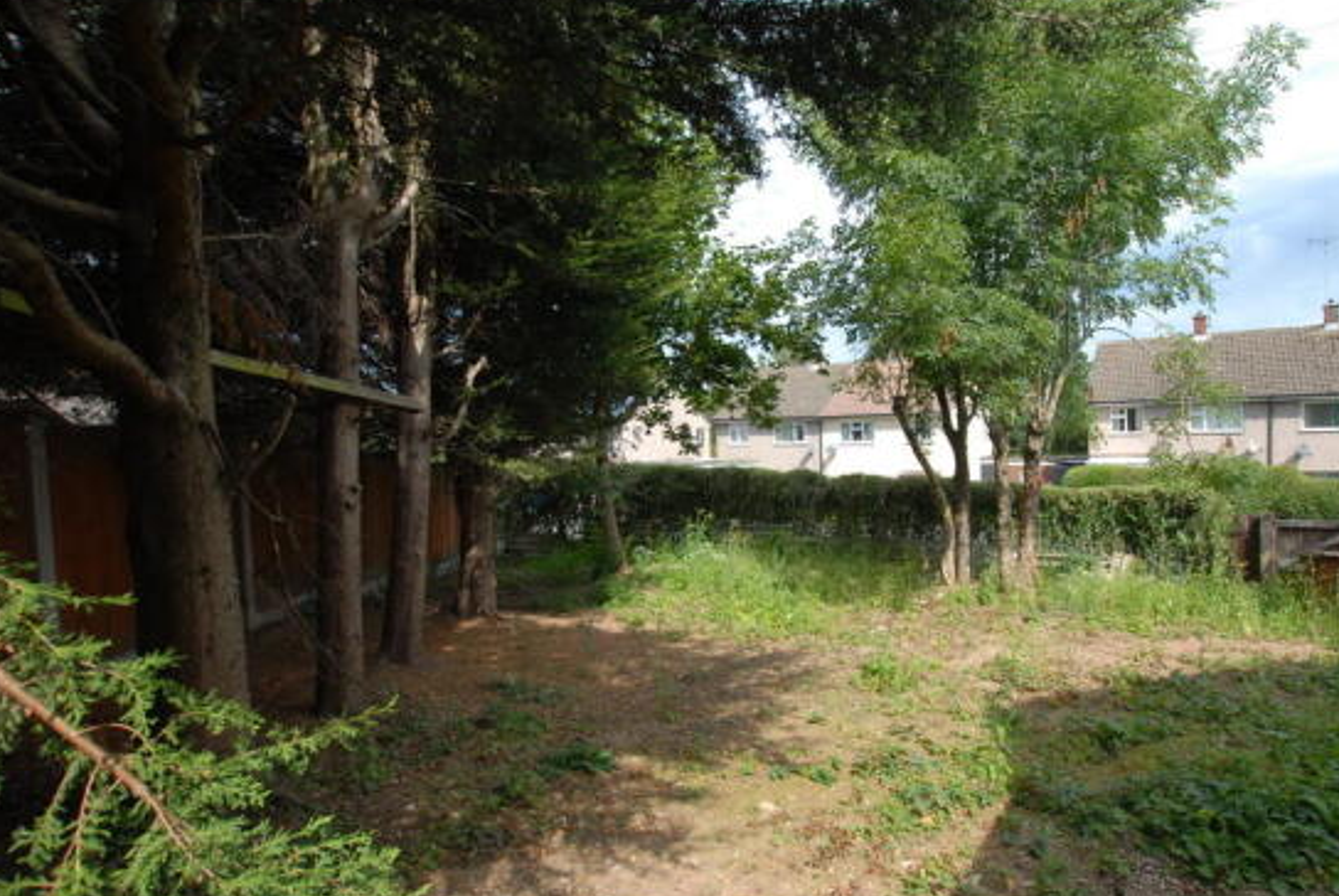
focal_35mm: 18
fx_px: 670
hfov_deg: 89.0
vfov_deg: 67.5
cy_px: 462
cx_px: 789
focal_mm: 10
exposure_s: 1/125
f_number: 7.1
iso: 125
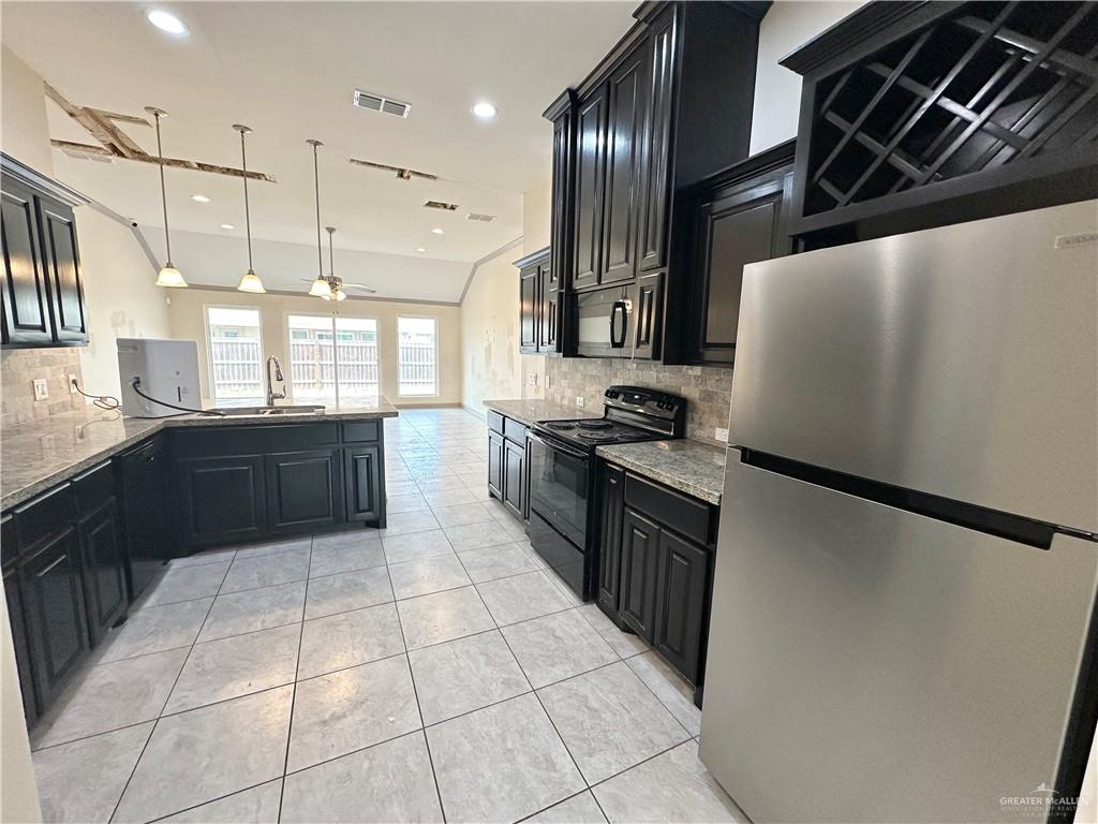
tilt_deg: -8.5
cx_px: 549
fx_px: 444
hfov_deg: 102.1
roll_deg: -1.8
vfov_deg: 85.7
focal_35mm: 14
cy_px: 412
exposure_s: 1/120
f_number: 2.2
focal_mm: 2.22
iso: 160
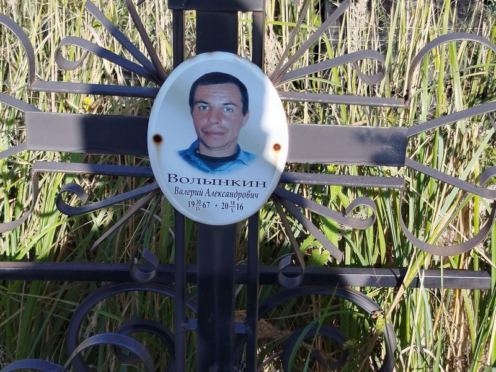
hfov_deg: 61.7
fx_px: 416
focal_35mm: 29
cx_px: 248
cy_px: 186
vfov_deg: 48.2
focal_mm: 5.31
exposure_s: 1/421
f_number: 1.7
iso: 50
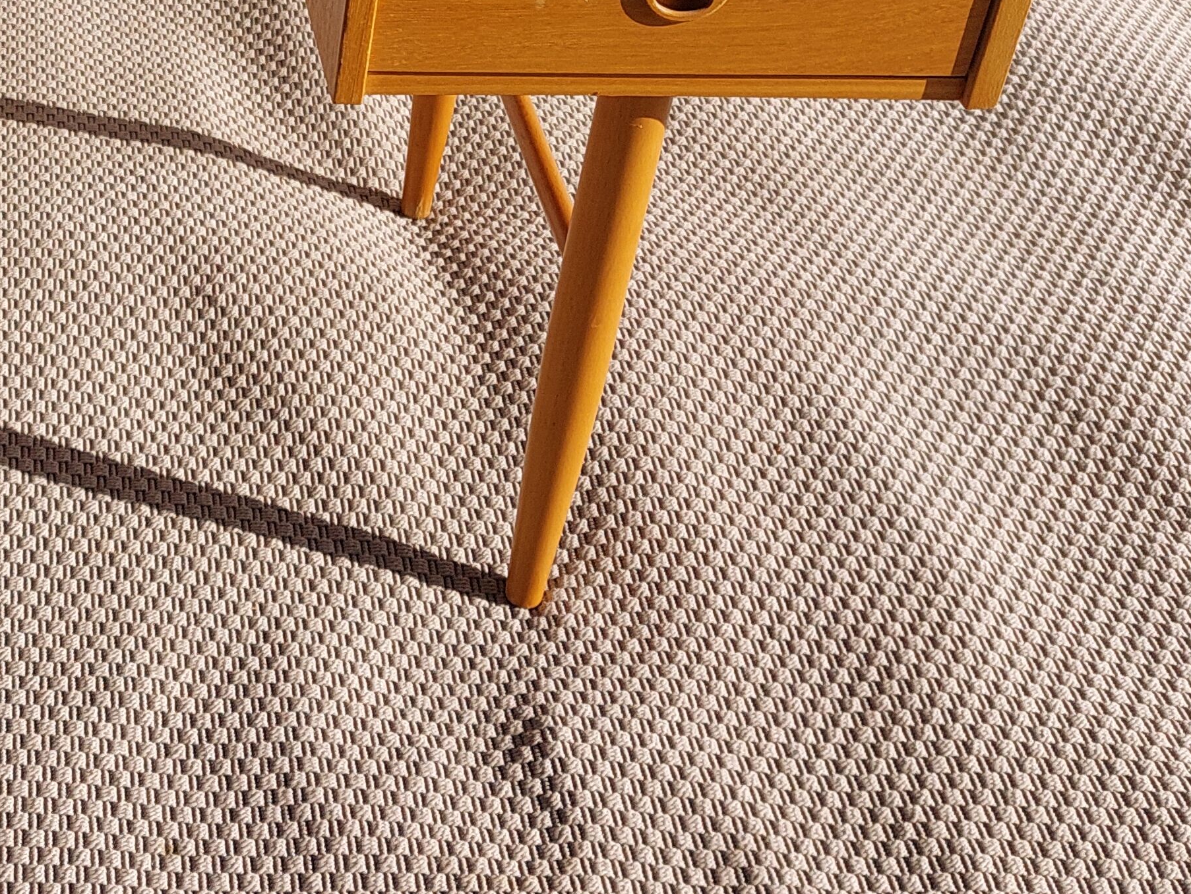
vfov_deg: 22.7
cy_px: 234
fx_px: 2202
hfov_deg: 28.0
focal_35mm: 64
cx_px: -72
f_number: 1.8
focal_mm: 5.23
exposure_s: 1/1242
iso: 25
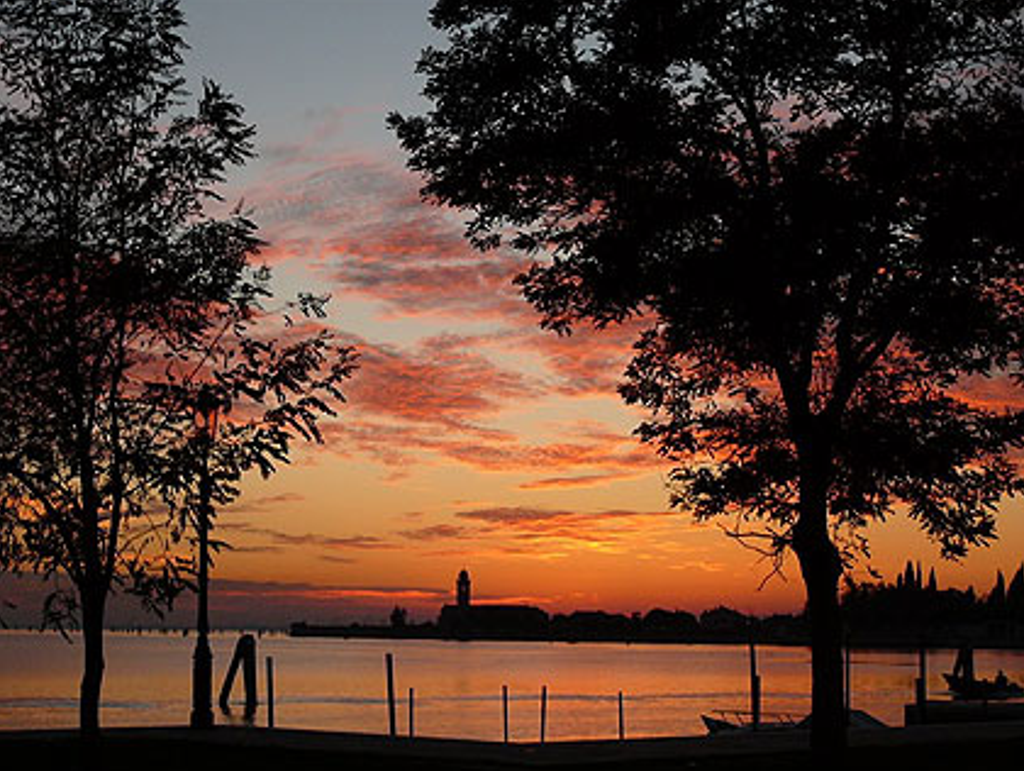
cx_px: 483
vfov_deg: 19.4
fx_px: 2251
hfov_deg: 25.6
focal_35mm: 76
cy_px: 398
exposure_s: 1/100
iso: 80
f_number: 3.7
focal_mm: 10.5
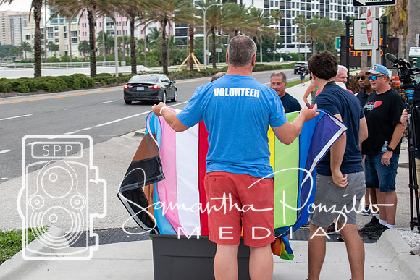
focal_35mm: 69
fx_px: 805
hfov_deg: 29.2
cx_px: 210
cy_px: 140
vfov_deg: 19.7
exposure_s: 1/200
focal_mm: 46
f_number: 7.1
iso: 400
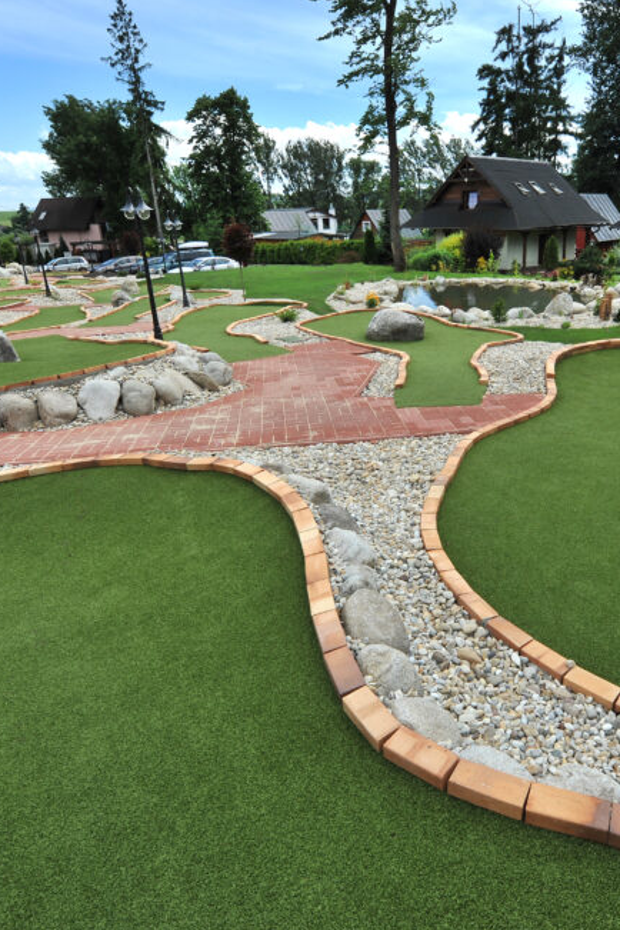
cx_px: 483
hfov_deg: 53.9
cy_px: 461
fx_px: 568
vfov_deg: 78.6
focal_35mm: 22
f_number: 13
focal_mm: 14
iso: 100
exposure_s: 1/200
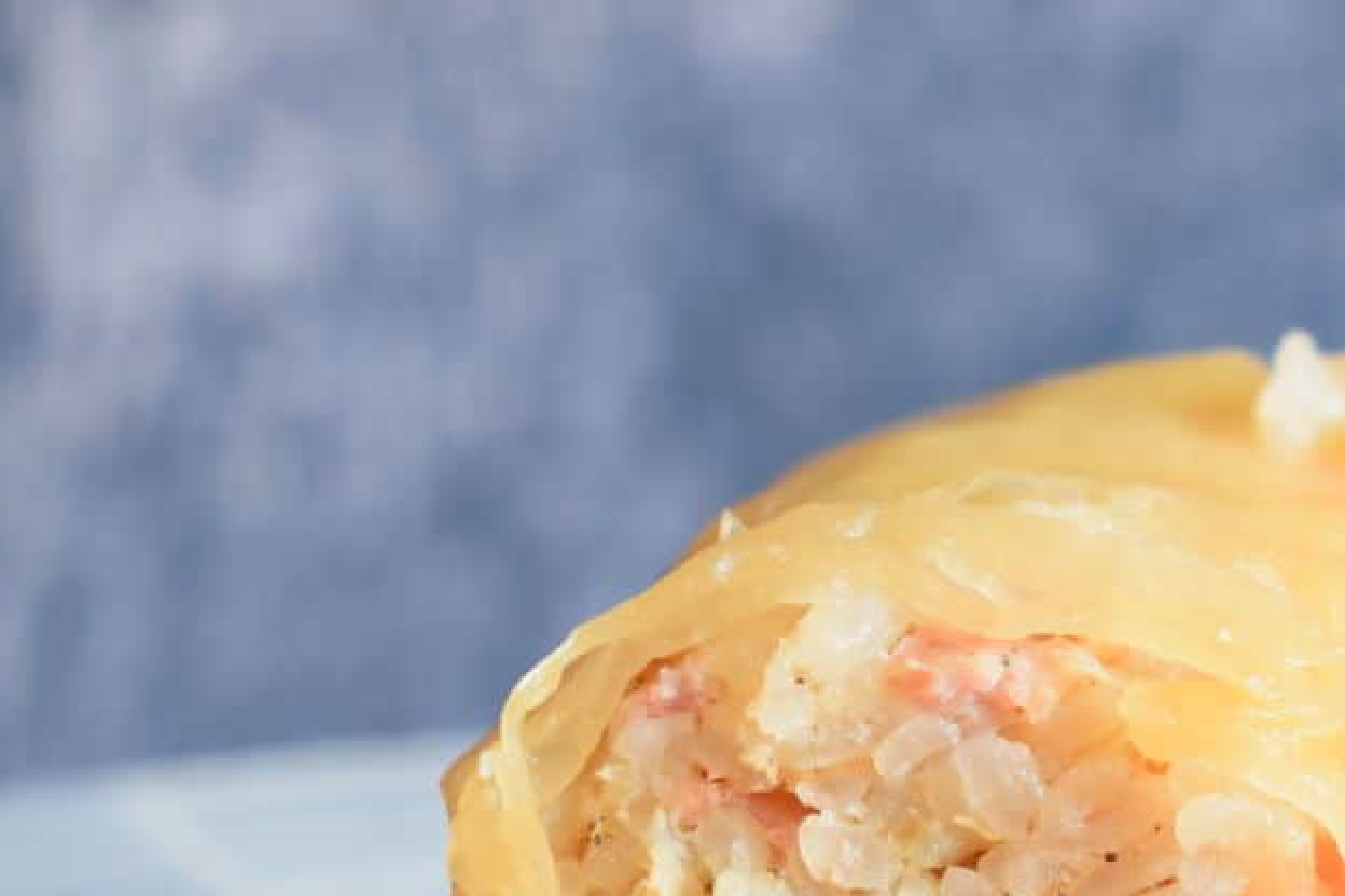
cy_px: 741
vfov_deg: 13.5
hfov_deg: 20.1
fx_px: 3772
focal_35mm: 101
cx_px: 992
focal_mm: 35
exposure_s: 1/125
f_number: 5.6
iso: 560
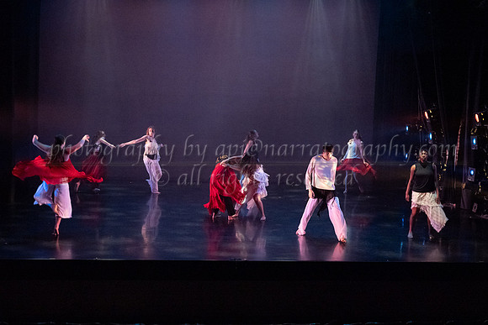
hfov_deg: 36.7
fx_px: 735
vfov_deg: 25.0
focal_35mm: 54
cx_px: 265
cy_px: 176
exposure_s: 1/400
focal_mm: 50
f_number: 2.8
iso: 5000
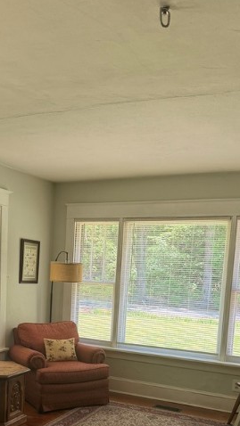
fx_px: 475
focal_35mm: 42
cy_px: 325
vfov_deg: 46.4
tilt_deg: -6.5
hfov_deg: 28.1
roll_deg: -1.6
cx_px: 70
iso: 160
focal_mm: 6.76
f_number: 1.78
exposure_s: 1/220
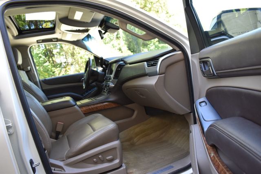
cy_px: 87
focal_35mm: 27
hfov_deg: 67.4
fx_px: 196
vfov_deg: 47.9
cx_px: 130
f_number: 5
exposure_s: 1/80
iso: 400
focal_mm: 18
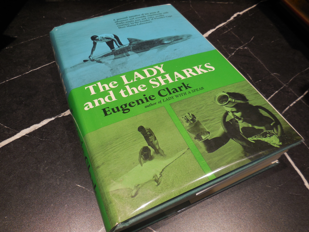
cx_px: 154
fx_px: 223
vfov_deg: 54.9
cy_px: 116
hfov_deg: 69.4
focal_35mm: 25
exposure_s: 1/40
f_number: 3.1
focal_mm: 4.5
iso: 125
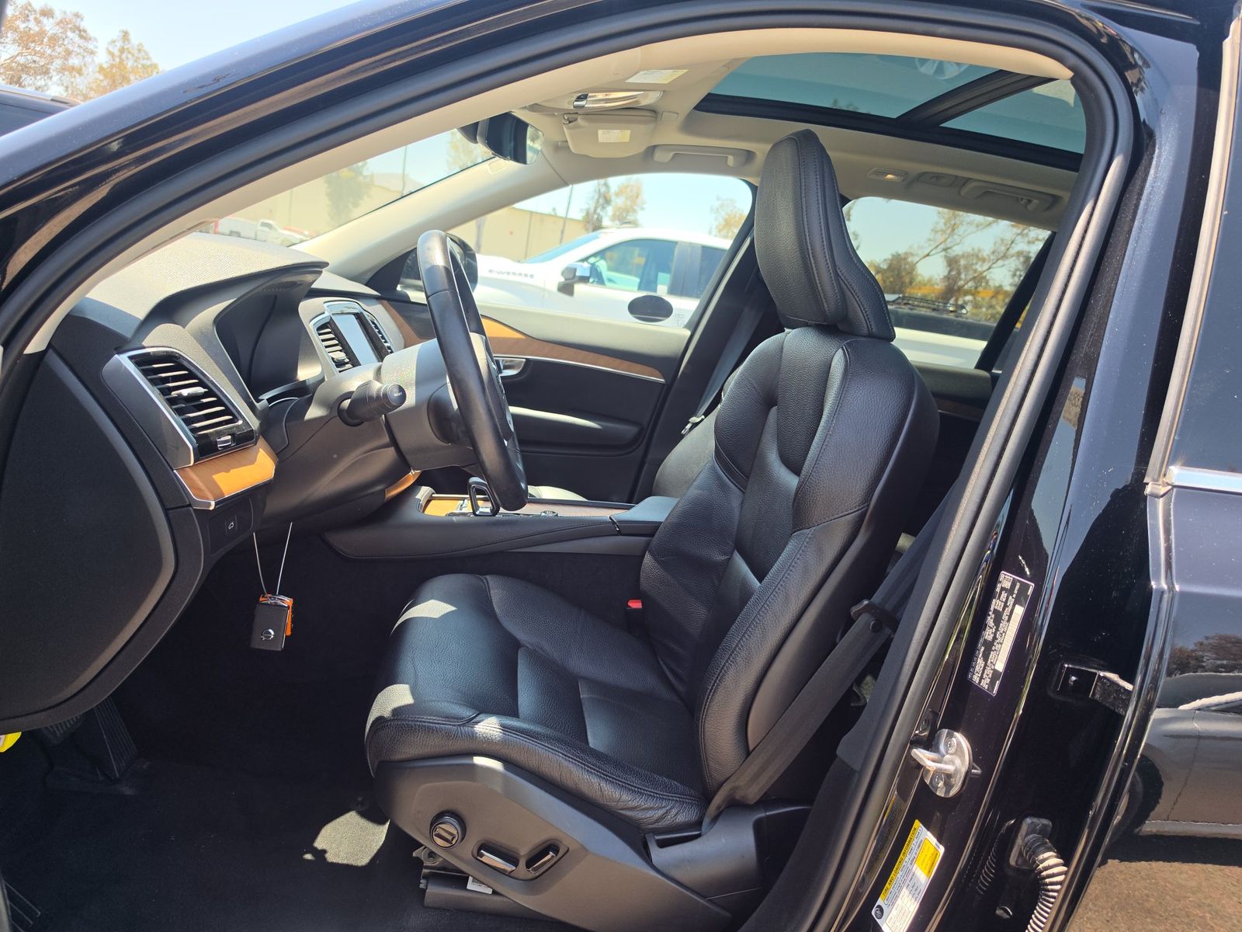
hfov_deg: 73.9
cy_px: 466
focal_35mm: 23
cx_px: 621
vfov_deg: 58.9
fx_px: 825
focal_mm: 6.5
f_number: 1.4
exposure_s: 1/227
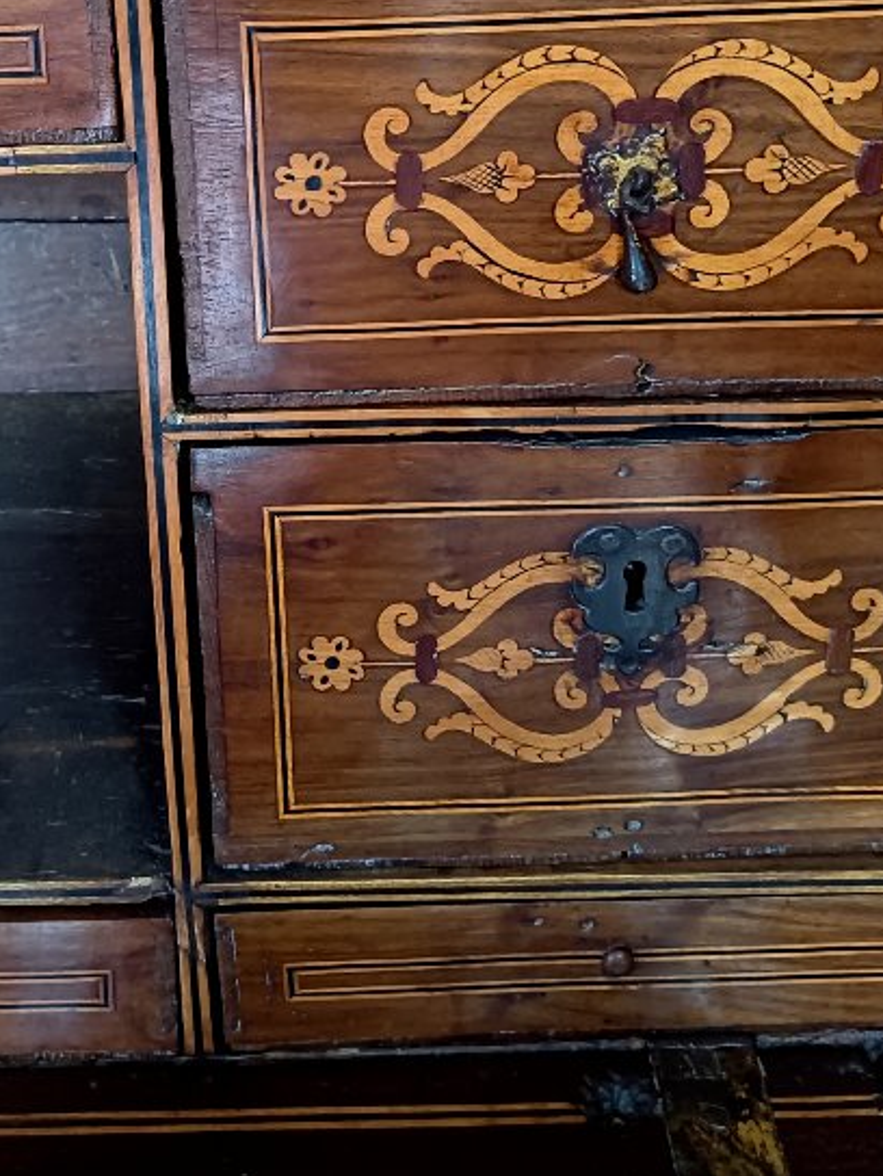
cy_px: 251
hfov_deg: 27.4
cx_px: 279
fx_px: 1800
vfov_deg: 35.1
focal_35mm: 53
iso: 4043
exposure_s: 1/14.3
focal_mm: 5.24
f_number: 1.7
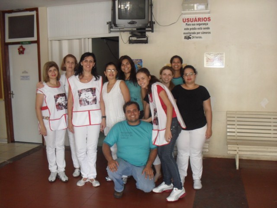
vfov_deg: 40.7
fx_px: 280
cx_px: 138
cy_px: 104
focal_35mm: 35
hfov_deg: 52.6
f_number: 3.2
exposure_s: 1/45
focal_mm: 6.3
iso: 200
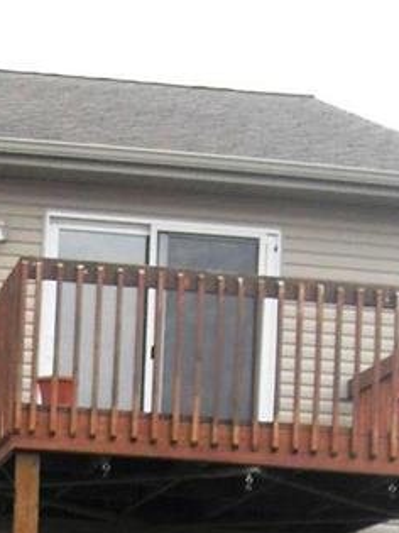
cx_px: -150
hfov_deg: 10.2
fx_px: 2168
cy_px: 953
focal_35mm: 141
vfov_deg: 12.8
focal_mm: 6.3
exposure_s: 1/45
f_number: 8.9
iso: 80
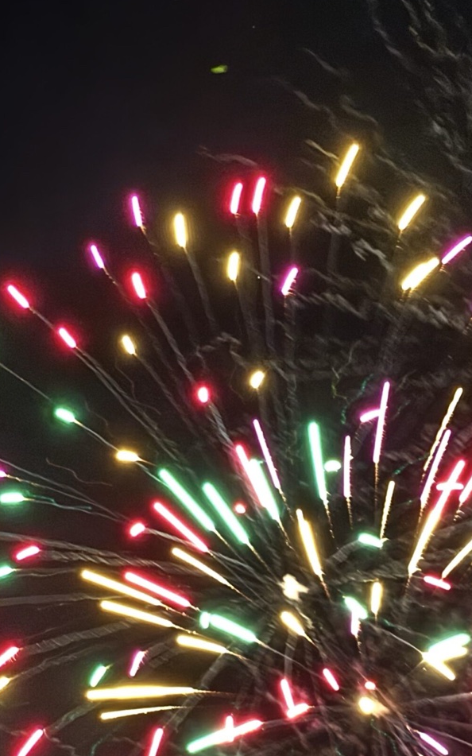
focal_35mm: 107
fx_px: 2203
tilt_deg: +21.4
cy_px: 622
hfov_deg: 12.2
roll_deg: +1.2
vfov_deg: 19.2
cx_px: 308
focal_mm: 6.76
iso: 1250
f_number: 1.78
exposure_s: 1/5
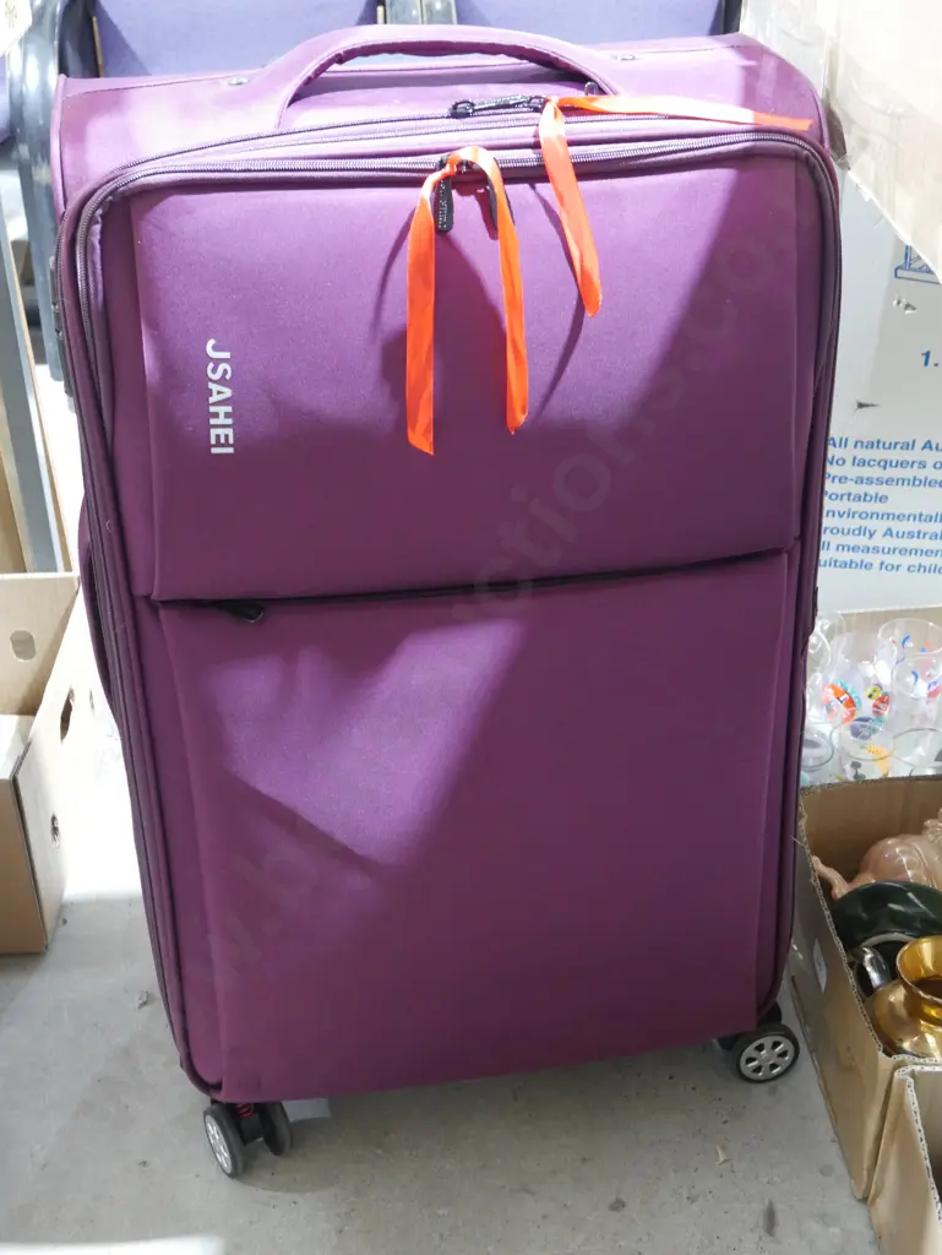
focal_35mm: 42
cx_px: 471
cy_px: 628
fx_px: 1523
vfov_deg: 44.8
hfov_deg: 34.4
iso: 3200
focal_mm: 21
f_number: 5.6
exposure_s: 1/25
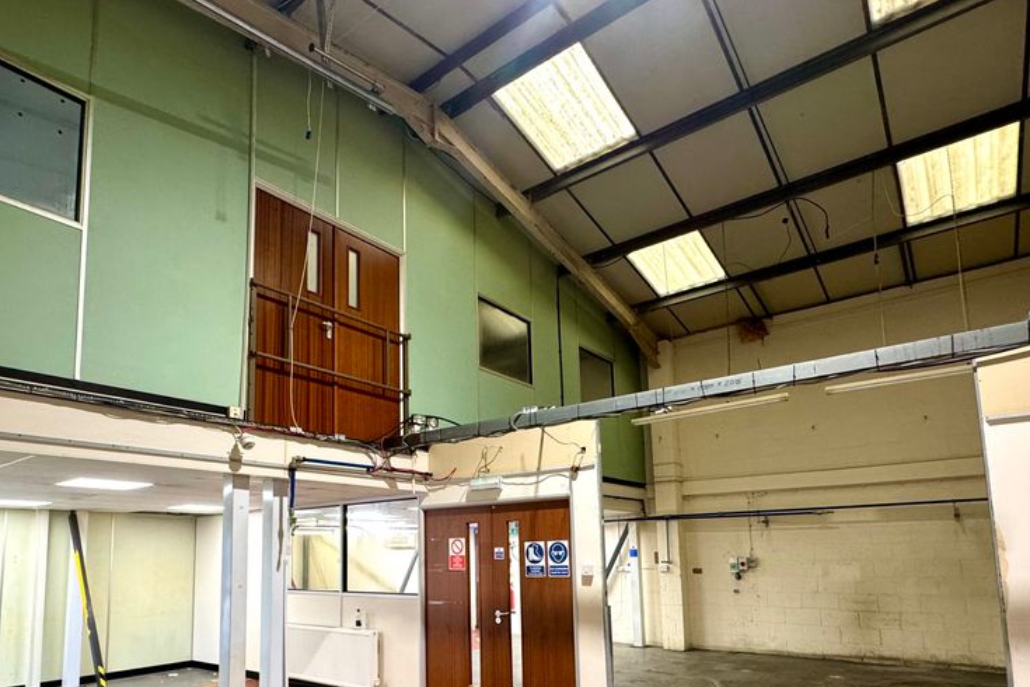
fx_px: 629
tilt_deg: +7.5
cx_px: 451
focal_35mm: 22
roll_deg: +1.8
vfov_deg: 55.5
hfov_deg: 78.2
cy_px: 482
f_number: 2.2
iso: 250
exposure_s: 1/100
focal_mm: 2.22
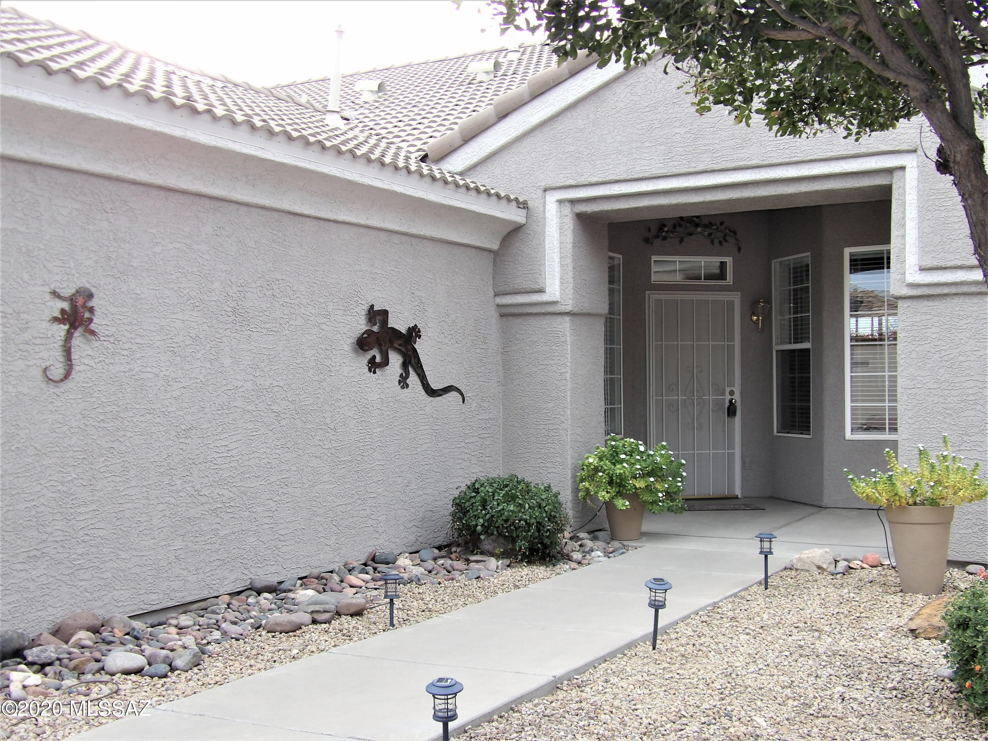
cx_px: 494
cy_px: 370
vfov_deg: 36.8
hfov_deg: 47.9
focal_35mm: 39
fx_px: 1113
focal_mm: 7
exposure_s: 1/107
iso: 100
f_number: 3.2
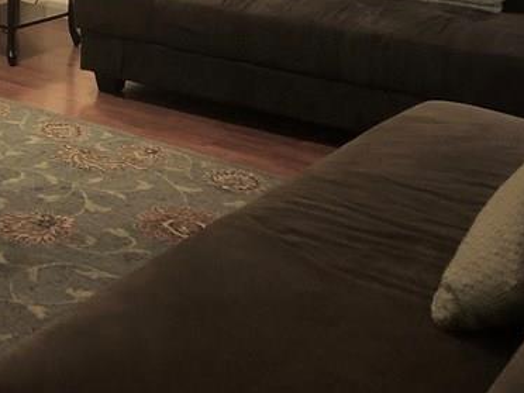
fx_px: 1166
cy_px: -56
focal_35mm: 77
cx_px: -103
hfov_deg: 23.2
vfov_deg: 18.3
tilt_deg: -9.6
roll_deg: +0.4
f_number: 1.8
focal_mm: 3.99
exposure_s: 1/15
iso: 100
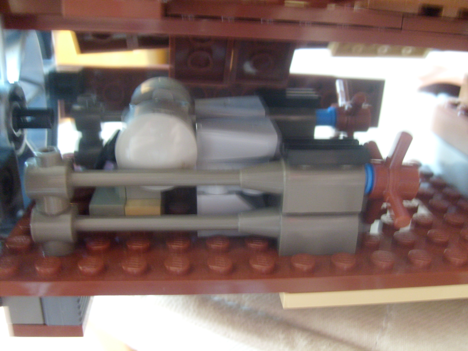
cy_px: 176
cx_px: 234
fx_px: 473
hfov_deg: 52.6
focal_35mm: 35
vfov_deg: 40.7
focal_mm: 5.8
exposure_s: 1/4
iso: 200
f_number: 2.8
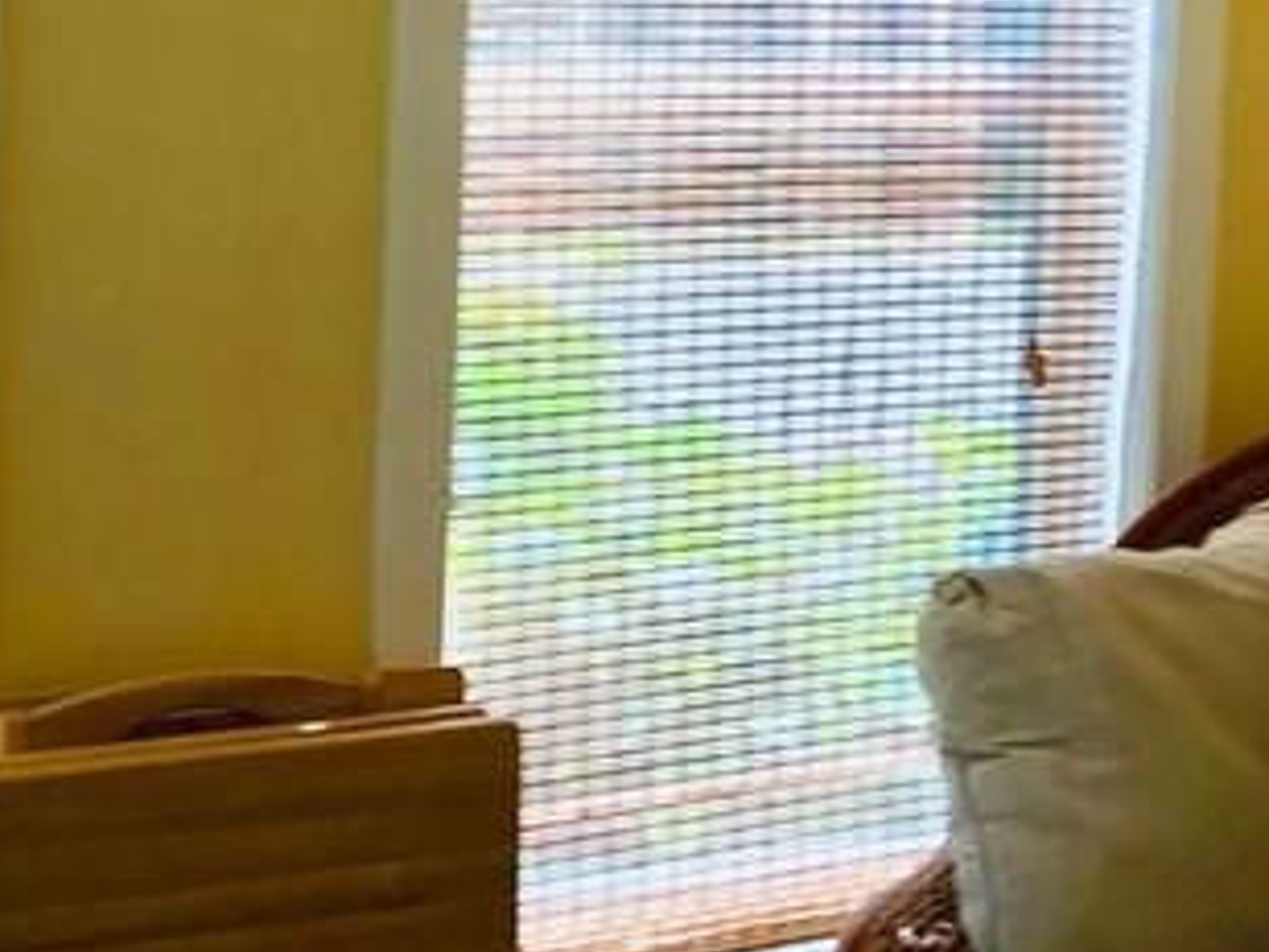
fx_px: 3409
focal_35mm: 93
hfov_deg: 20.5
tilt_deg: -2.8
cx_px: 1215
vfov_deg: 15.6
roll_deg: -3.1
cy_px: 16
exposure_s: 1/60
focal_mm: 3.99
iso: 20
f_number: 1.8
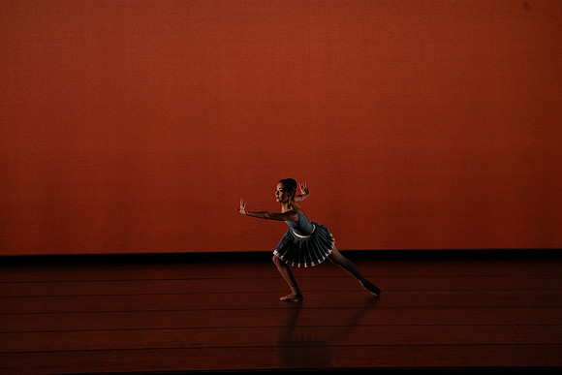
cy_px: 188
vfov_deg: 4.9
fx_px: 4356
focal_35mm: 279
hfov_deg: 7.4
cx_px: 281
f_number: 6.3
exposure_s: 1/400
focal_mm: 279
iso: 5000
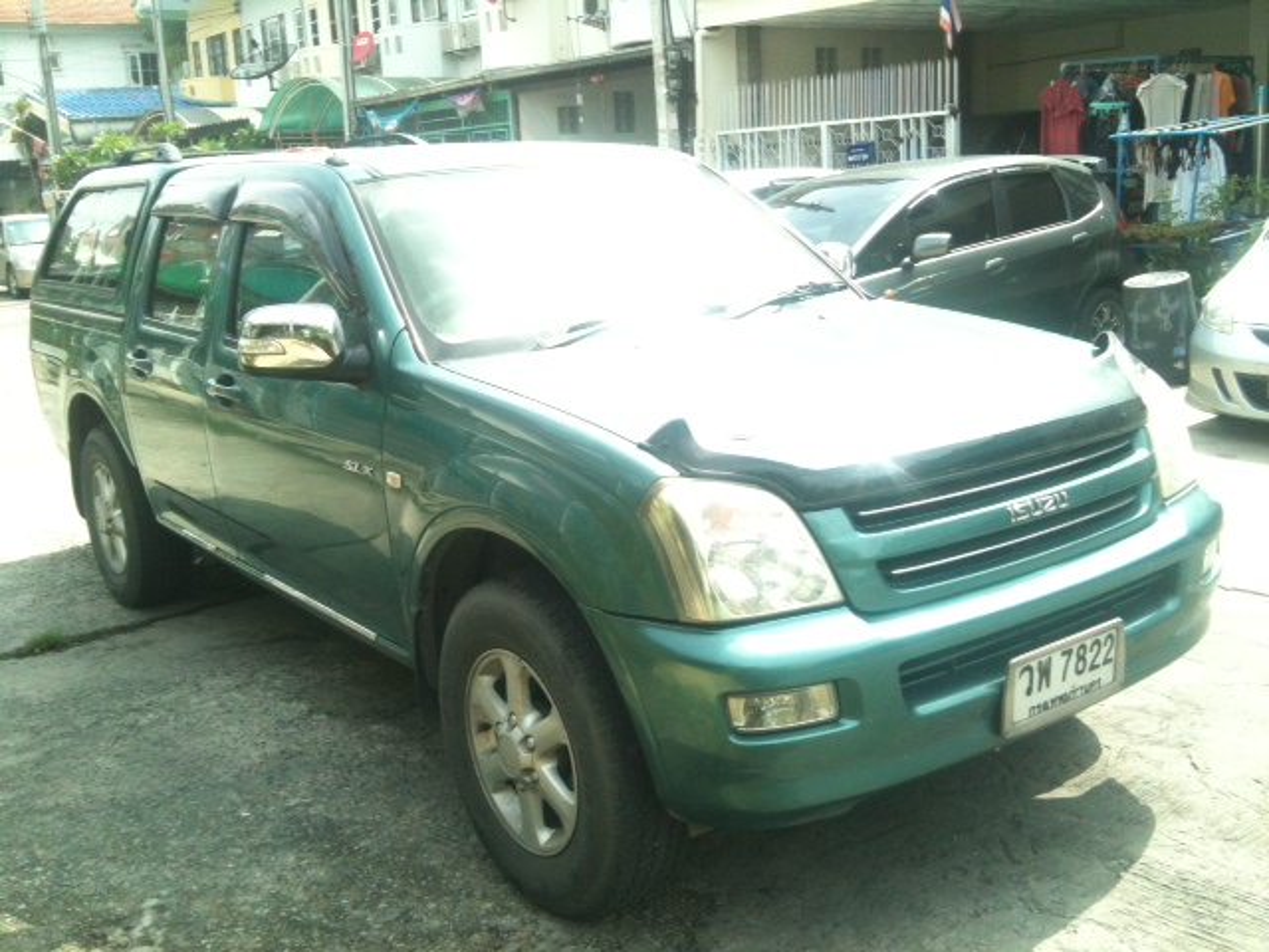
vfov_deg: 40.7
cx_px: 634
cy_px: 476
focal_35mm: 35
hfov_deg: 52.6
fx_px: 1283
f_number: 2.8
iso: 64
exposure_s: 1/357
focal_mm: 3.85
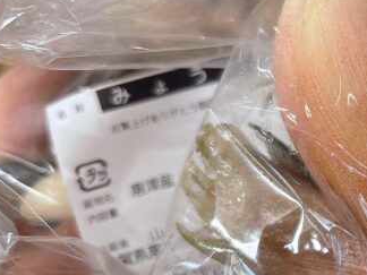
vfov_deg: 19.0
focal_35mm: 77
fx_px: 816
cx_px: 475
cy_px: 212
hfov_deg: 22.7
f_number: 1.6
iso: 100
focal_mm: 5.96
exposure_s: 1/120
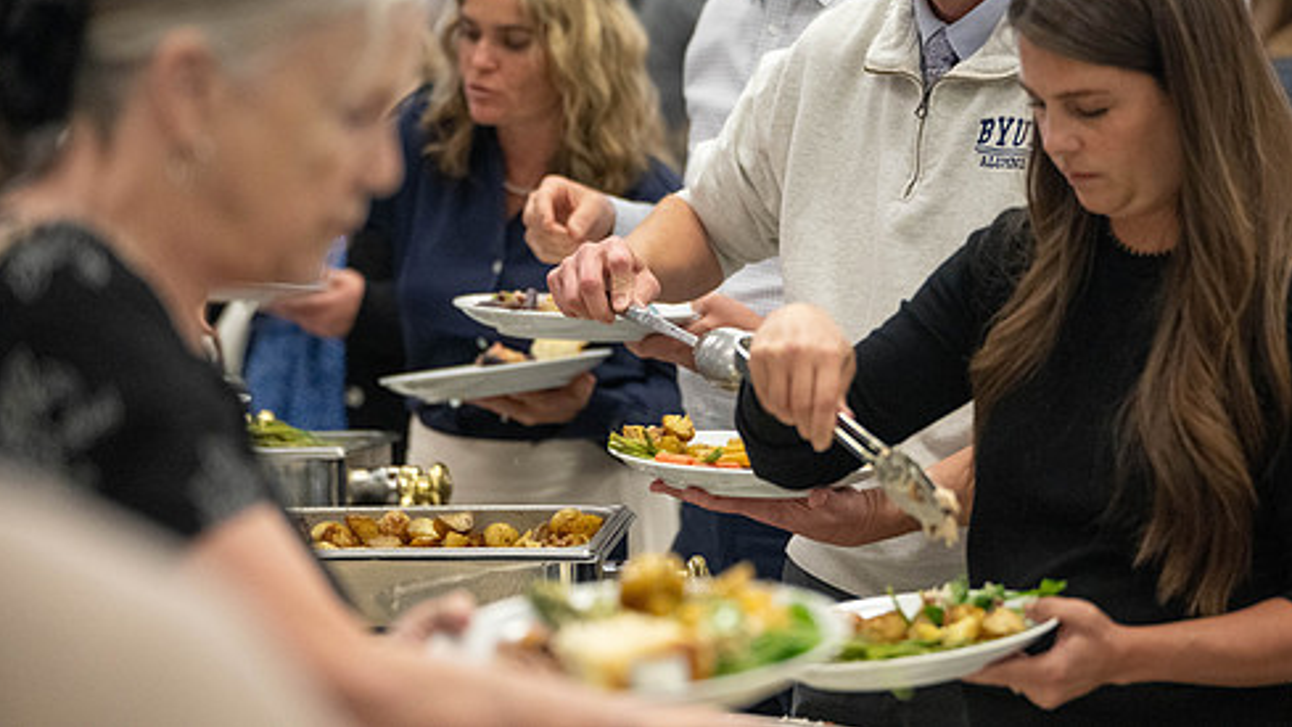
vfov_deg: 8.5
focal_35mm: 143
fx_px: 4899
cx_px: 735
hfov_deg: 15.0
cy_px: 218
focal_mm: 115
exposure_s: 1/400
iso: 3200
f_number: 2.8
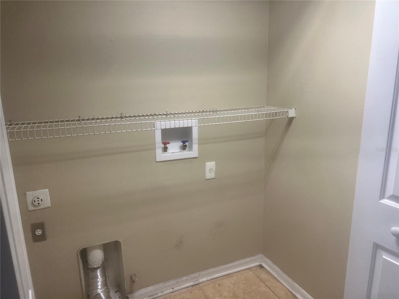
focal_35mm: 26
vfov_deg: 53.1
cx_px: 200
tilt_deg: -11.8
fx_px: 300
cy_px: 150
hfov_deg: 67.3
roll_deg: +1.5
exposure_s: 1/120
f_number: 1.5
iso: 125
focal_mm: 5.7
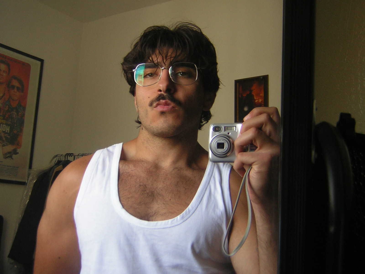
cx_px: 182
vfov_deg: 30.9
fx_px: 496
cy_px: 137
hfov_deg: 40.4
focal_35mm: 47
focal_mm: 6.1
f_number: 2.9
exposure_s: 1/24.6
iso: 50
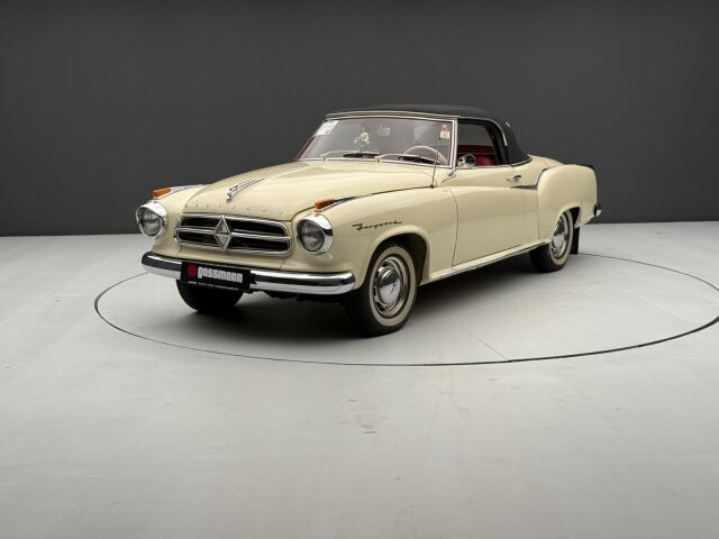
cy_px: 270
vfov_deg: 30.3
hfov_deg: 39.7
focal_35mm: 48
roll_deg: +0.2
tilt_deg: -9.7
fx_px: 997
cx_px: 360
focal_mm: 6.76
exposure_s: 1/99
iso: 80
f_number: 1.78
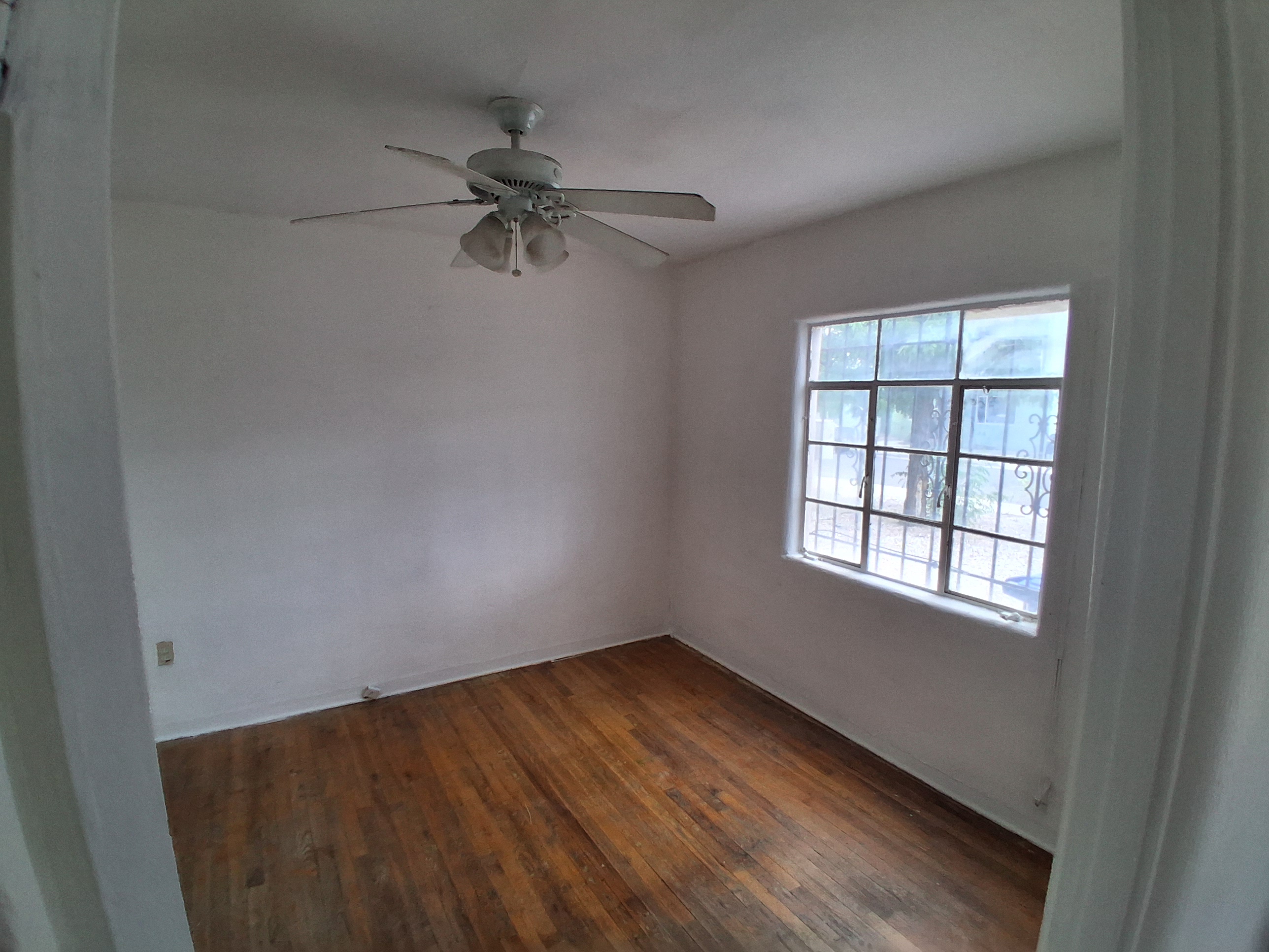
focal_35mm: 17
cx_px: 634
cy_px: 476
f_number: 2.2
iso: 100
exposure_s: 1/120
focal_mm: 1.4
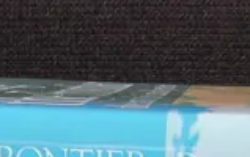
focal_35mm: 184
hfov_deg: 11.3
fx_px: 1256
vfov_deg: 6.8
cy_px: 385
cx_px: 184
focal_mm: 2.87
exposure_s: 1/100
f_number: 2
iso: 32
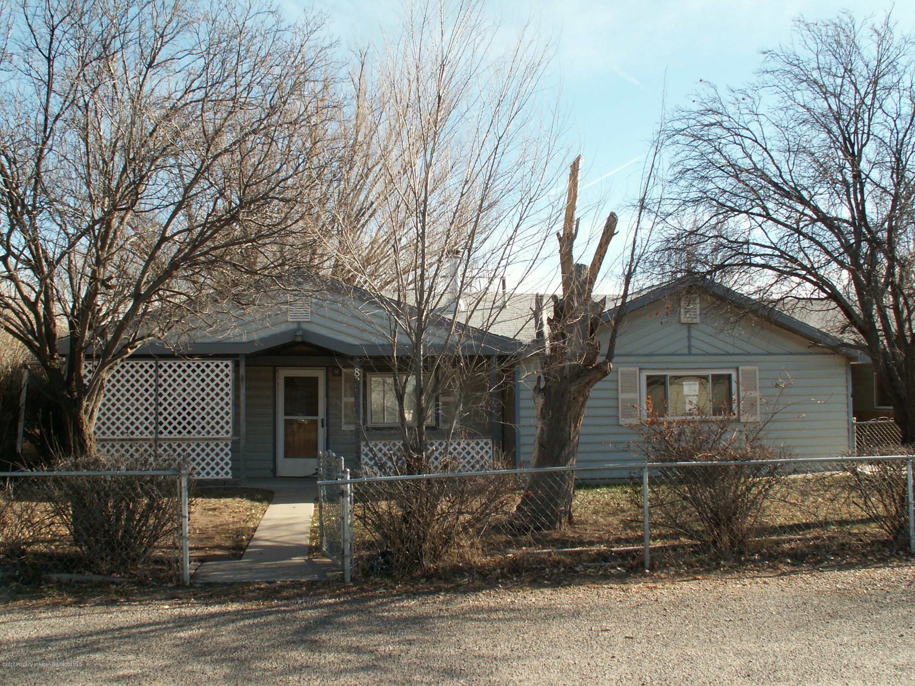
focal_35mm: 35
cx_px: 458
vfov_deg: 40.7
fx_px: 925
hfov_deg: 52.6
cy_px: 343
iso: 50
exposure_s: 1/125
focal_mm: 5.86
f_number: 5.6
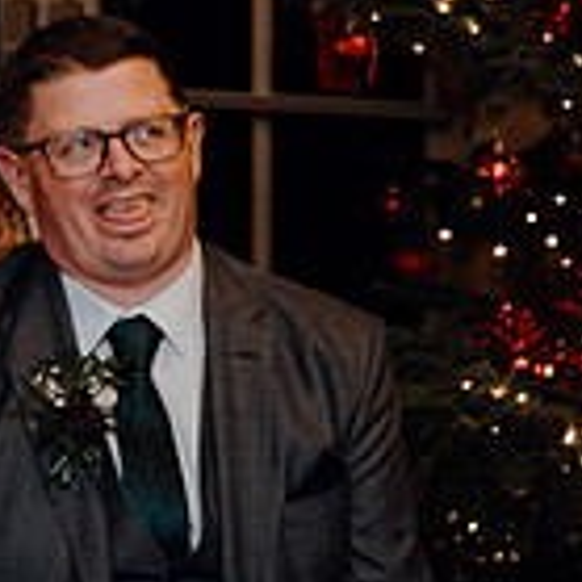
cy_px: 228
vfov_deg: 11.7
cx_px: 1064
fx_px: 2834
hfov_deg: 10.9
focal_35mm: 149
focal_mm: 42
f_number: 3.5
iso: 2500
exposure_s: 1/160
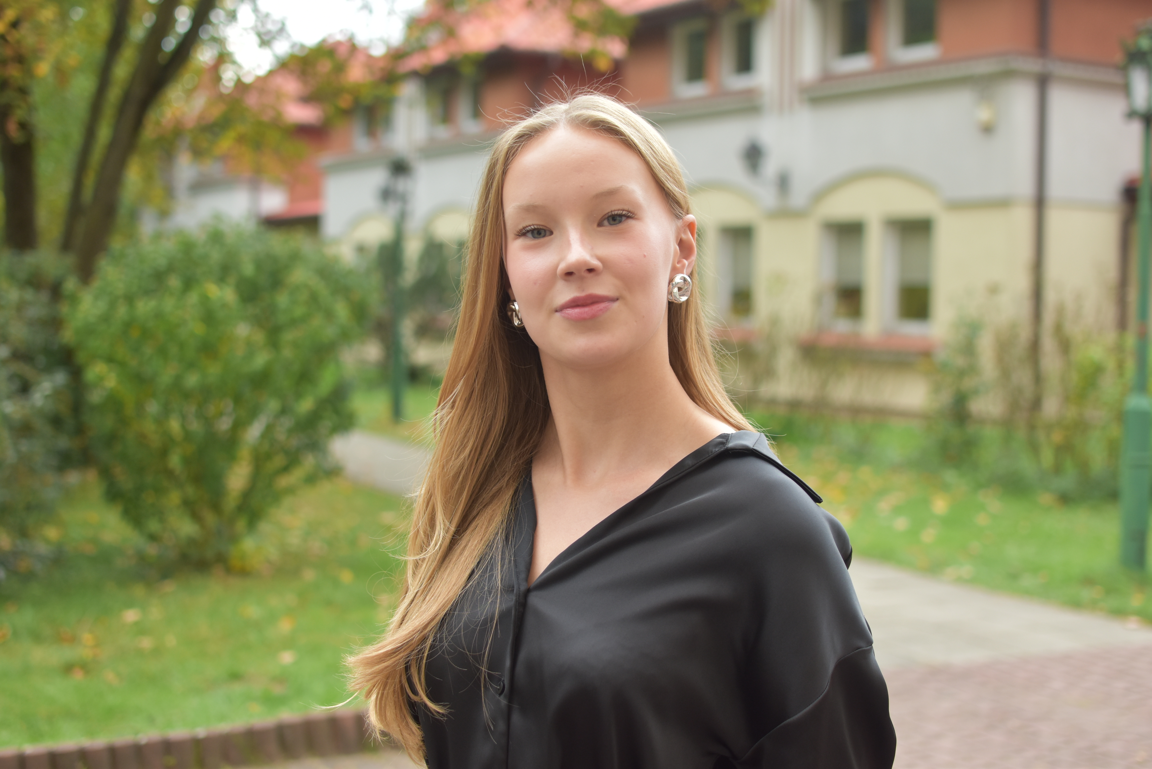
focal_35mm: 52
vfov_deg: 25.8
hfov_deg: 37.8
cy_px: 384
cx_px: 576
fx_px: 1680
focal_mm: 35
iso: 400
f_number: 3.2
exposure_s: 1/250
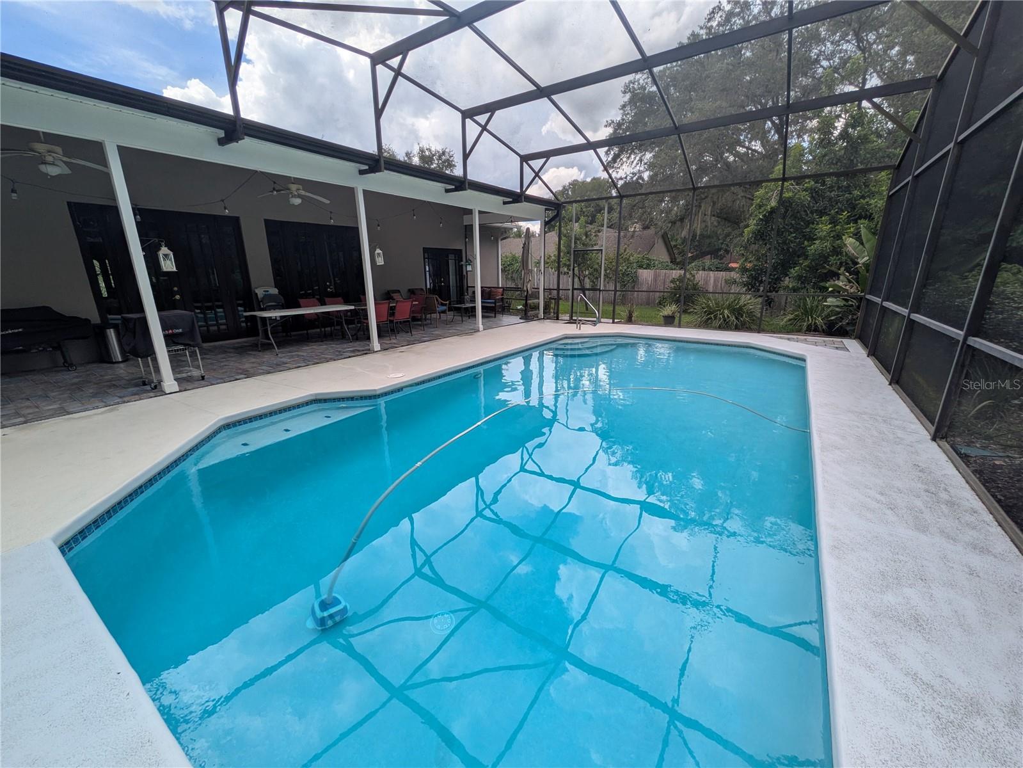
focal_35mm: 14
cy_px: 384
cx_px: 512
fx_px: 414
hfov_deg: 102.1
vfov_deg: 85.7
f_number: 2.2
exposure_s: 1/724
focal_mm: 1.83
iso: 42
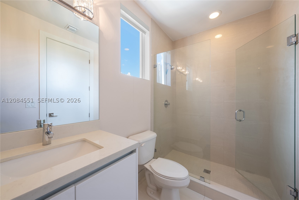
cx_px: 150
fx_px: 108
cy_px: 100
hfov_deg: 108.3
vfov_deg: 85.5
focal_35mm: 13
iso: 320
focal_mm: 13
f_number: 8
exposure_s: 1/4
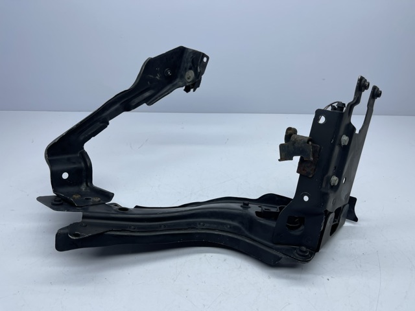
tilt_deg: -33.8
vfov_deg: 54.9
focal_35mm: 25
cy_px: 156
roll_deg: +0.8
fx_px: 300
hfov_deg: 69.4
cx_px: 208
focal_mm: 5.1
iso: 32
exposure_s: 1/590
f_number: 1.6
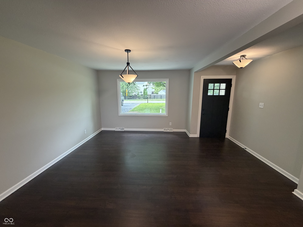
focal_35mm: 14
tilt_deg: -10.4
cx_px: 152
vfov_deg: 85.7
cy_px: 114
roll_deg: +0.1
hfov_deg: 102.1
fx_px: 123
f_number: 2.2
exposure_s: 1/120
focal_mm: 2.22
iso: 200
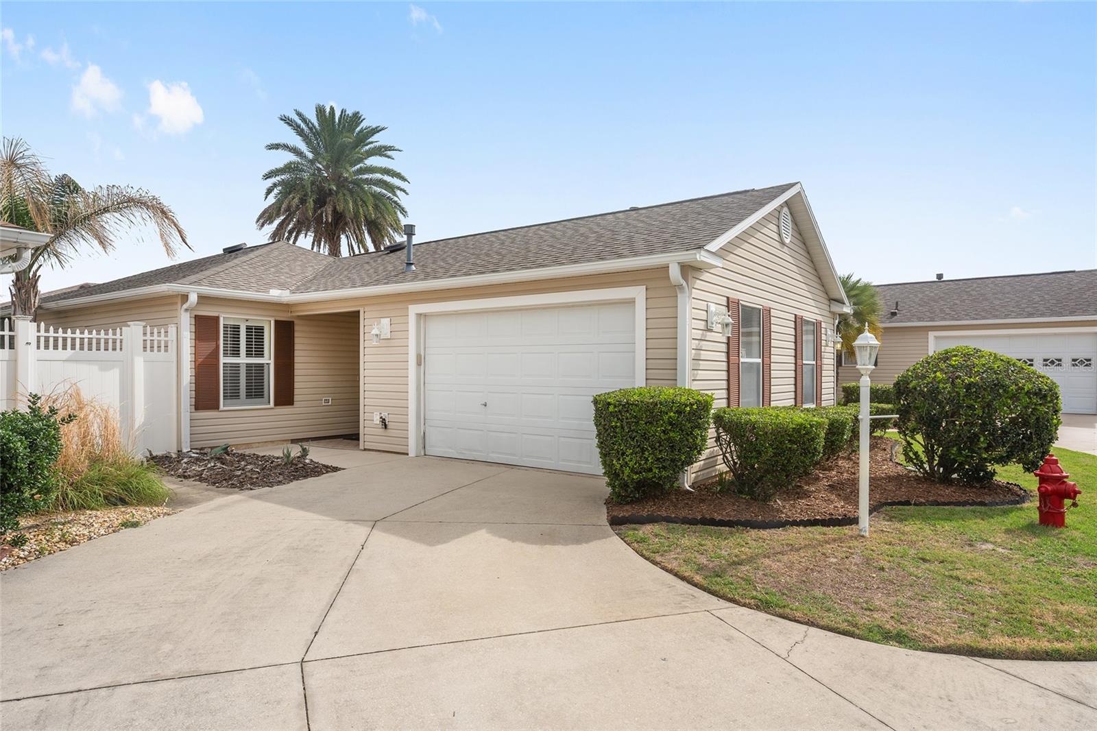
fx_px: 640
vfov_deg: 59.5
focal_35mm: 21
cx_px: 548
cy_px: 366
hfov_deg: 81.2
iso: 100
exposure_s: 1/320
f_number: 8
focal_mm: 21
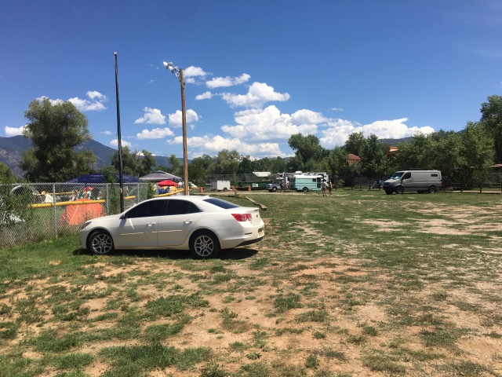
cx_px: 251
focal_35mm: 29
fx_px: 421
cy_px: 188
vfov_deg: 48.2
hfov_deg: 61.7
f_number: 2.2
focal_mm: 4.15
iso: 25
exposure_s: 1/2137
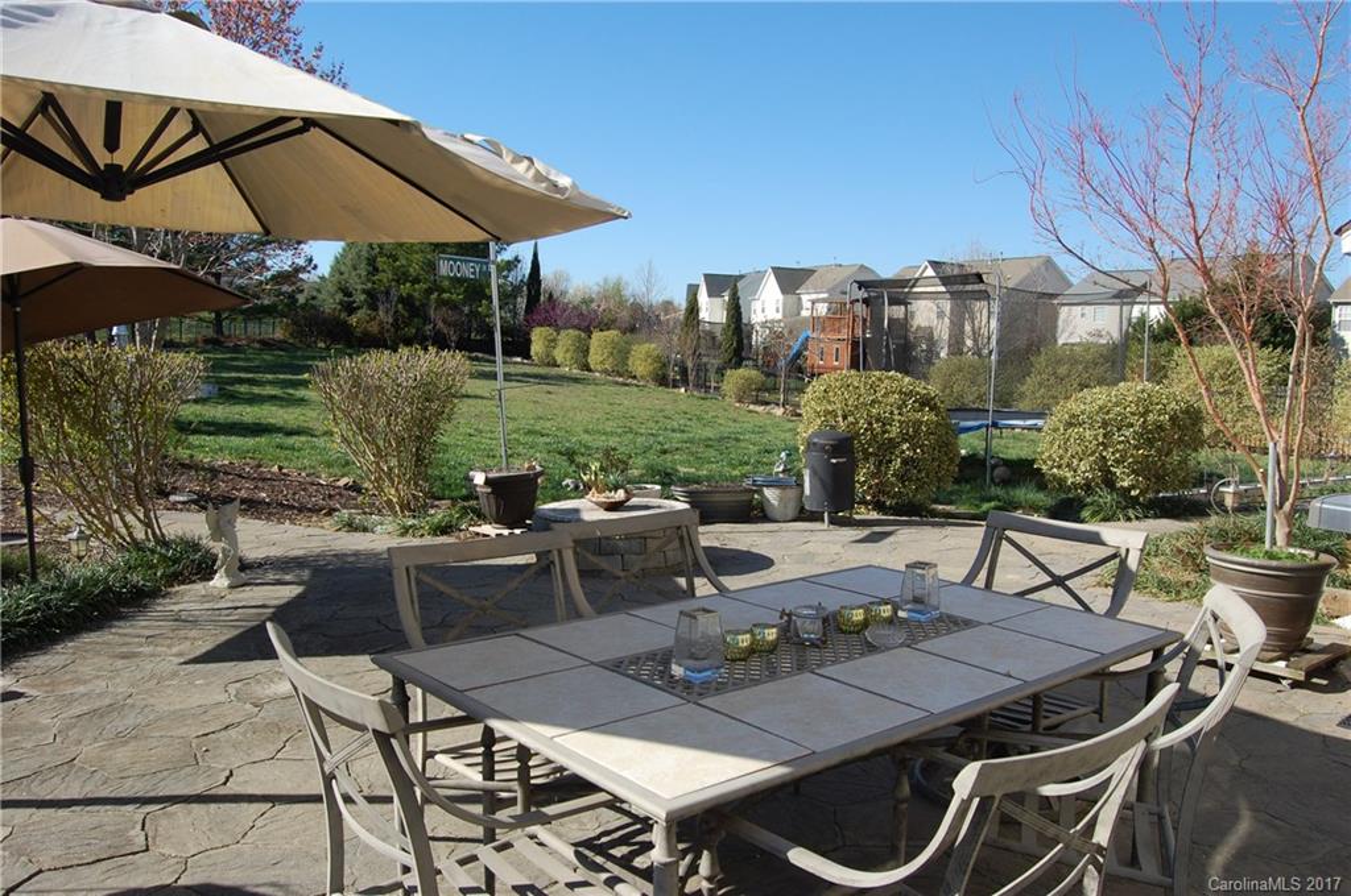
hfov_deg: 67.4
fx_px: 1012
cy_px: 448
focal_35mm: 27
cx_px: 676
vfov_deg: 47.8
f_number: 8
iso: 200
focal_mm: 18
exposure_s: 1/250
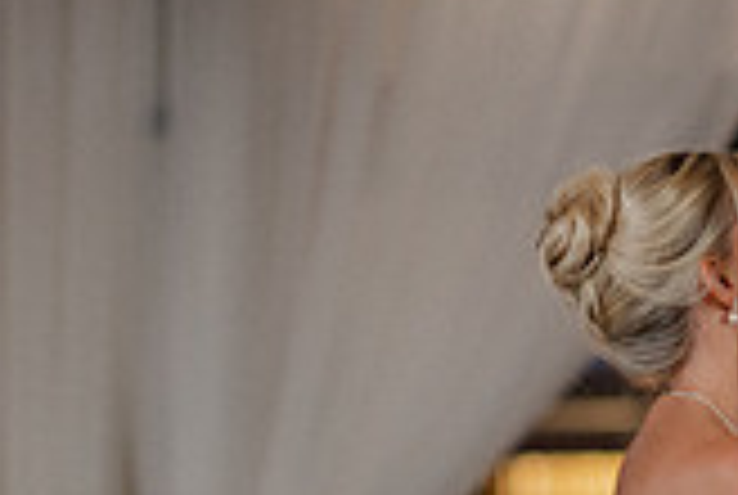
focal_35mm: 300
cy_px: 808
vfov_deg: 4.6
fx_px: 6161
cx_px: 814
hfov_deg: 6.8
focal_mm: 85
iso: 1000
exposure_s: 1/160
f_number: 1.8
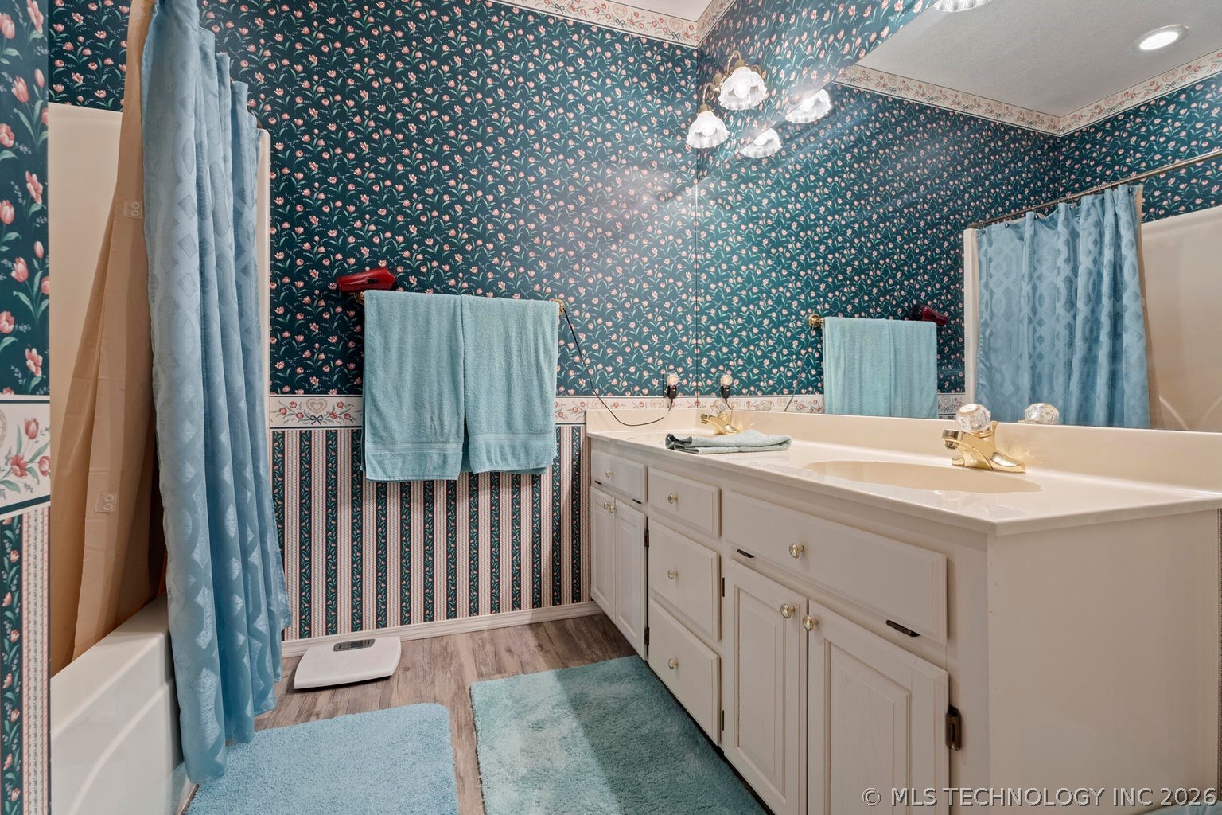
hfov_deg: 96.7
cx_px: 611
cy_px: 408
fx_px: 543
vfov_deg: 73.7
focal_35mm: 16
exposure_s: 4
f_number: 8
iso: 200
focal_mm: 16
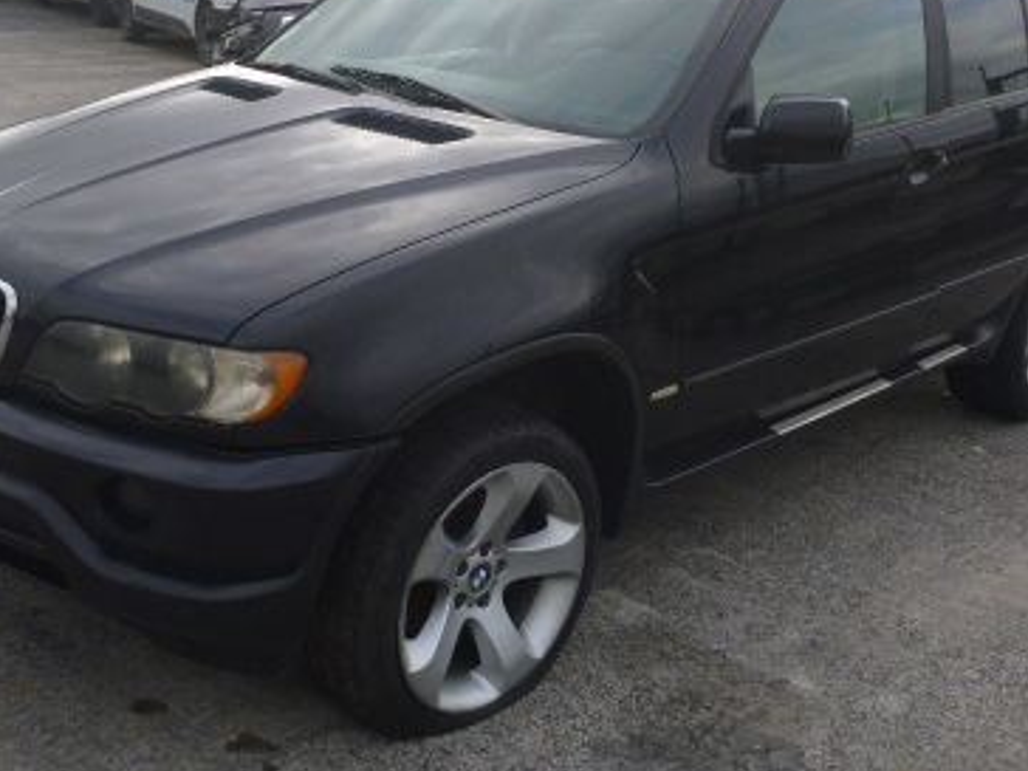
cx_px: 443
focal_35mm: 44
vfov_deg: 32.2
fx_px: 1307
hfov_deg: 42.8
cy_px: 184
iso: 100
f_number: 3.9
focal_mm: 4.5
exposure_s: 1/250
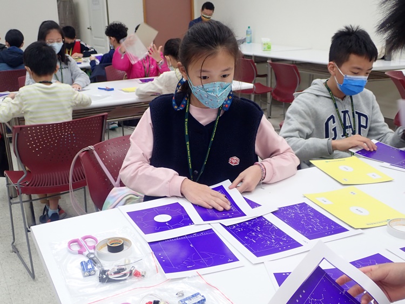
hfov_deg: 46.8
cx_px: 202
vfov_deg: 36.0
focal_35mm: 40
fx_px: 468
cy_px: 152
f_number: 2.8
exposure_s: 1/50
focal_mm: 7.34
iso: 200
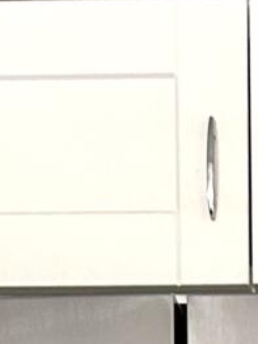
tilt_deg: -6.5
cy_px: 1209
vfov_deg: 7.8
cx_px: 448
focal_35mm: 198
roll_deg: +0.5
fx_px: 1969
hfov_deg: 7.3
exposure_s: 1/60
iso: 200
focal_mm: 5.7
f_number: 1.5
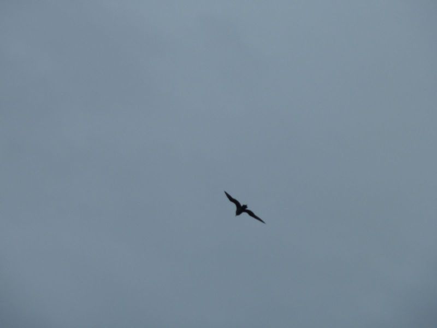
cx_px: 218
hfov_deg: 10.9
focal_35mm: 182
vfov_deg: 8.2
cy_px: 164
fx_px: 2298
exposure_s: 1/800
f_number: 5.6
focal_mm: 29.9
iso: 80
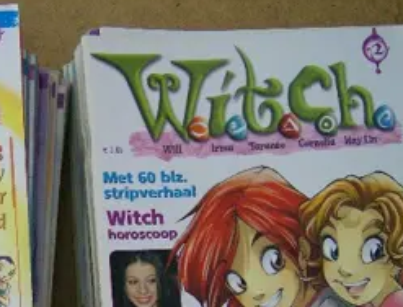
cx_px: 58
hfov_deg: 27.2
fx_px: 808
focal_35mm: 69
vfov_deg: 20.9
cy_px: 289
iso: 160
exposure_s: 1/64
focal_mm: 6
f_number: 2.8
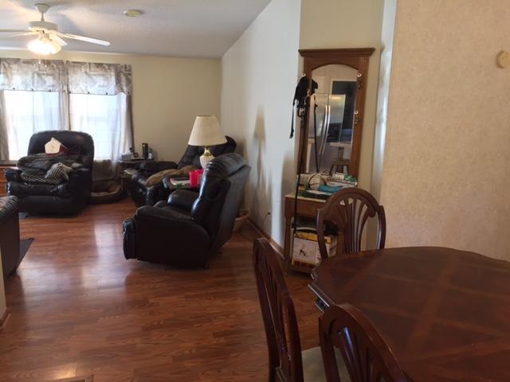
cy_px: 191
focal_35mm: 29
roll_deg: -1.1
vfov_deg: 48.2
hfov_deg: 61.7
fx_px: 427
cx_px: 255
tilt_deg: -11.9
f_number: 2.2
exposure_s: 1/30
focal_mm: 4.15
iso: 80
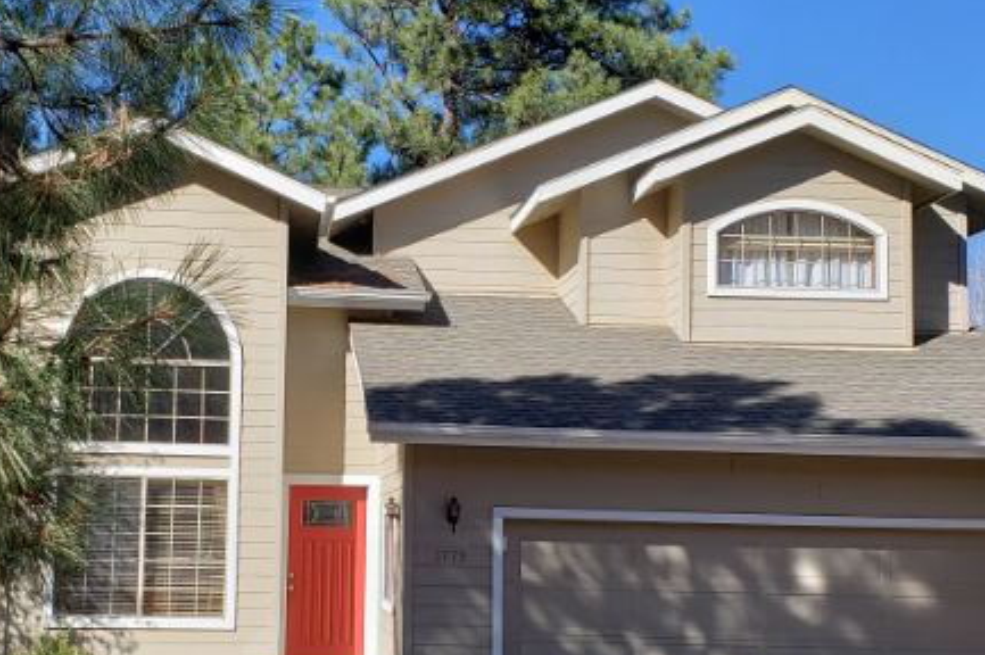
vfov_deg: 26.8
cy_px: 418
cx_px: 330
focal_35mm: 50
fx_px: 1367
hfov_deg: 39.2
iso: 50
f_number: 2.4
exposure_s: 1/1067
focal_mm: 4.3
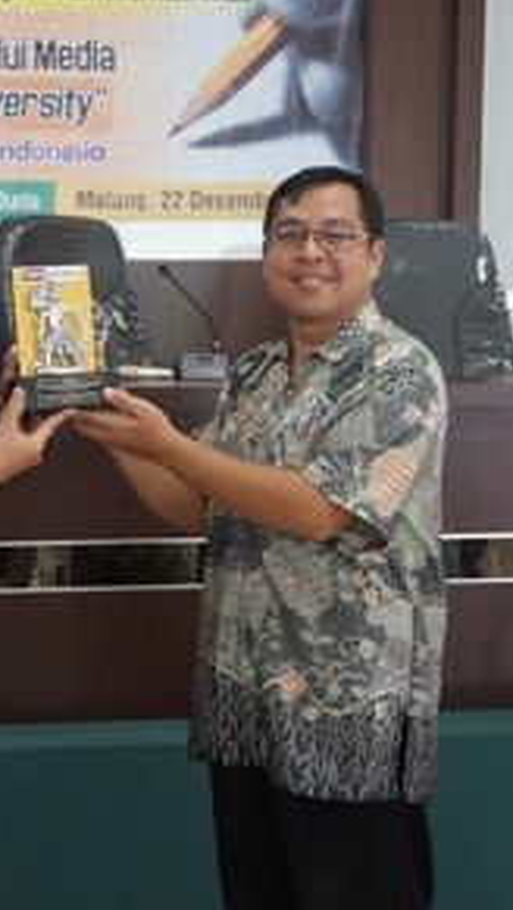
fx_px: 1401
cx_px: 38
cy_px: 457
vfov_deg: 36.0
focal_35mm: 58
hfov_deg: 20.3
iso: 1250
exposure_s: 1/60
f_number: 4.5
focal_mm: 24
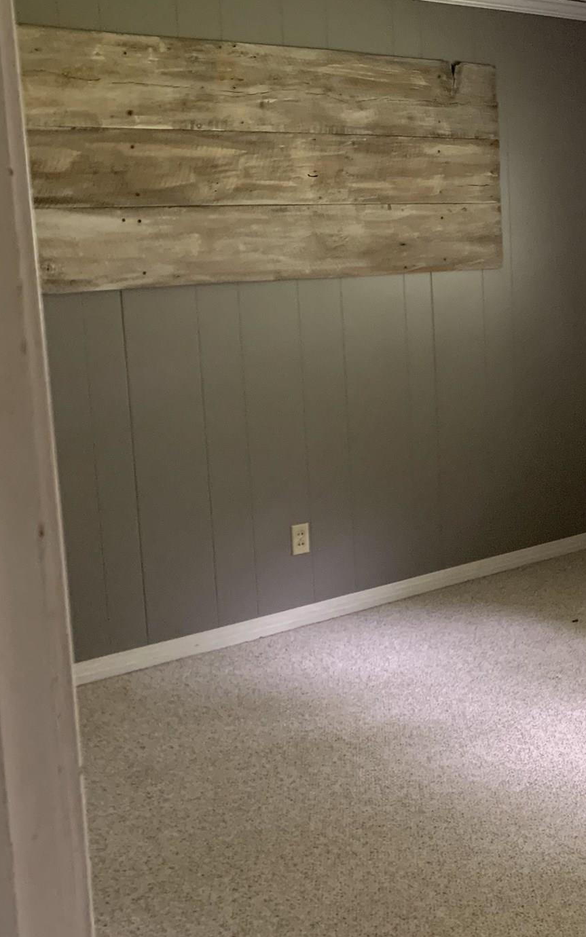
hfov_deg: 26.6
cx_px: 571
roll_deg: -0.1
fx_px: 1175
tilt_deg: -7.2
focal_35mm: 46
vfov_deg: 43.4
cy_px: 422
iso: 400
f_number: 1.8
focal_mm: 4.25
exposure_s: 1/39
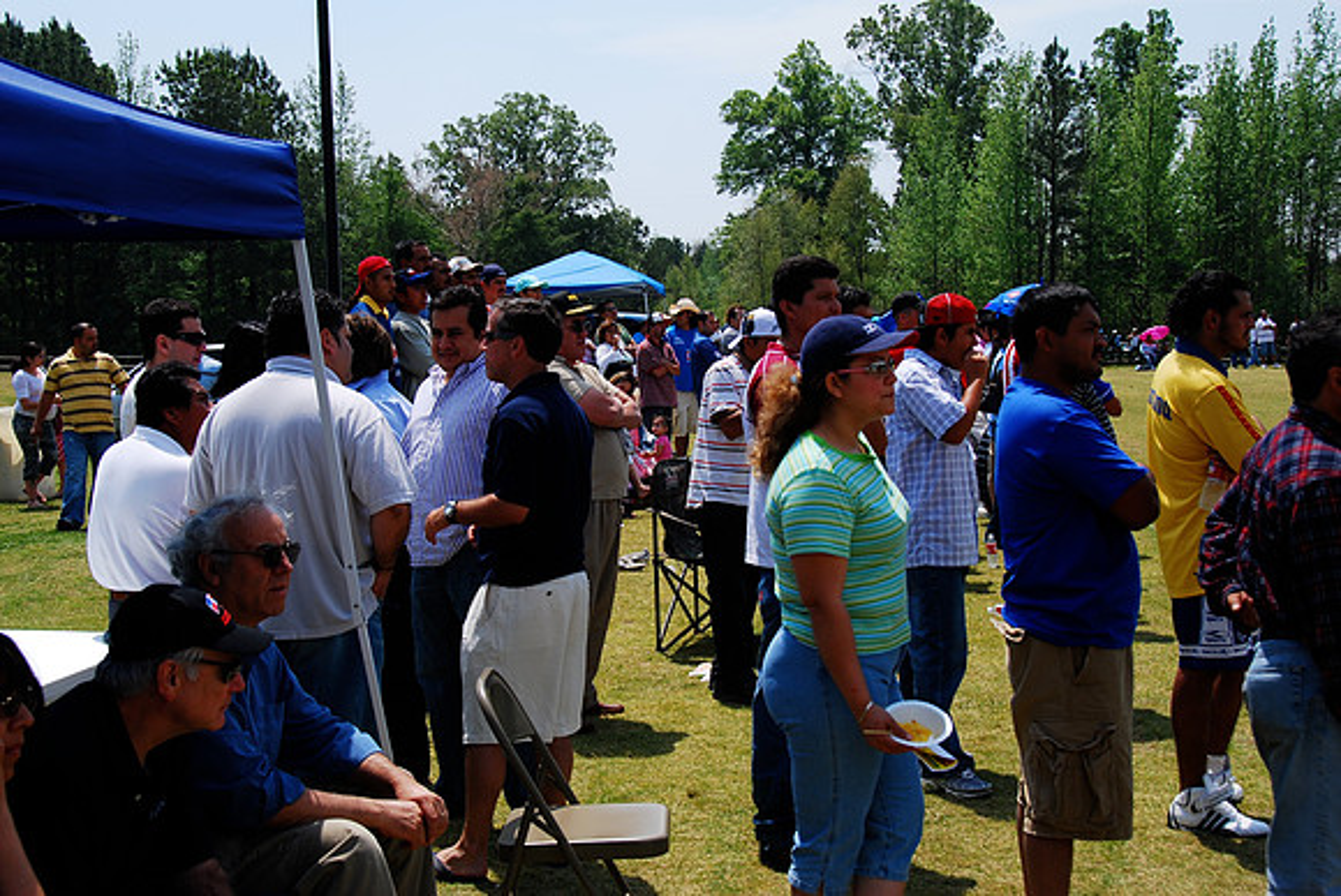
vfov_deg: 25.1
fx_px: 2013
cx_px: 670
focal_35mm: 54
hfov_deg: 36.8
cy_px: 448
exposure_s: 1/250
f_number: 8
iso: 100
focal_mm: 36
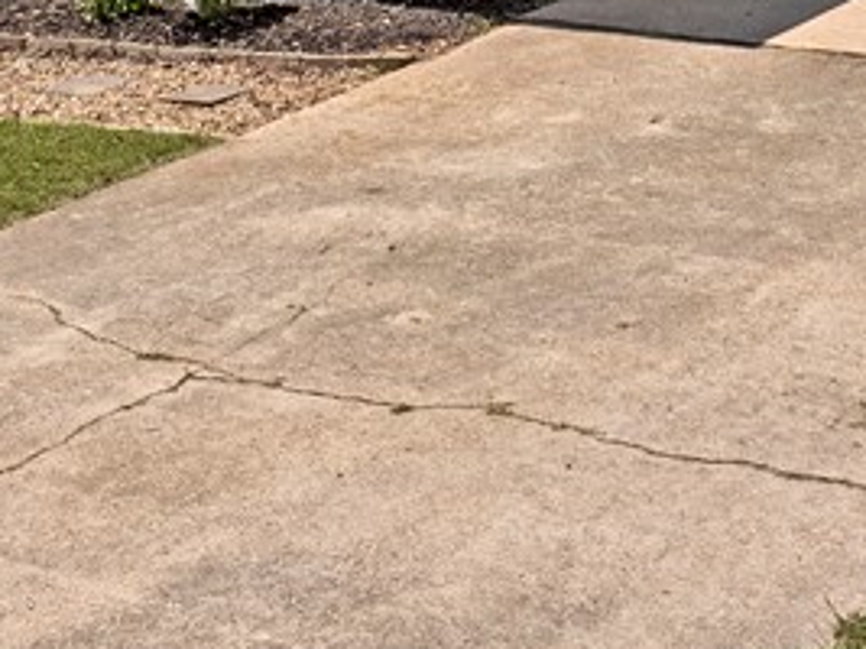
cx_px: 535
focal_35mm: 92
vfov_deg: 14.5
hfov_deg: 21.3
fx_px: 2301
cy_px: -448
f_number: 2.8
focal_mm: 12.29
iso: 100
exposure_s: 1/2500
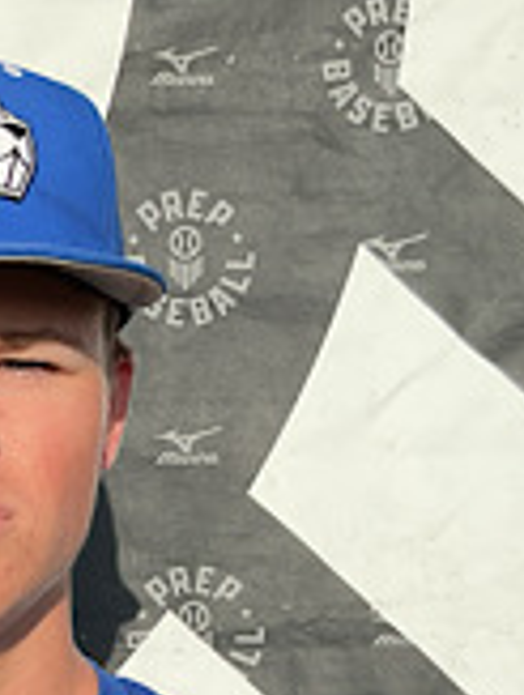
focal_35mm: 71
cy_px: 776
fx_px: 1427
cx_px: -85
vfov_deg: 25.3
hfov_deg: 19.7
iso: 16
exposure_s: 1/2427
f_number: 1.8
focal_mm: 3
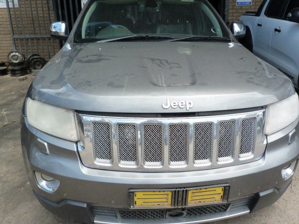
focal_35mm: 29
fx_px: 250
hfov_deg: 61.6
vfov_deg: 48.1
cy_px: 101
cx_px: 159
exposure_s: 1/160
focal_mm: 4.5
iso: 125
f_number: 4
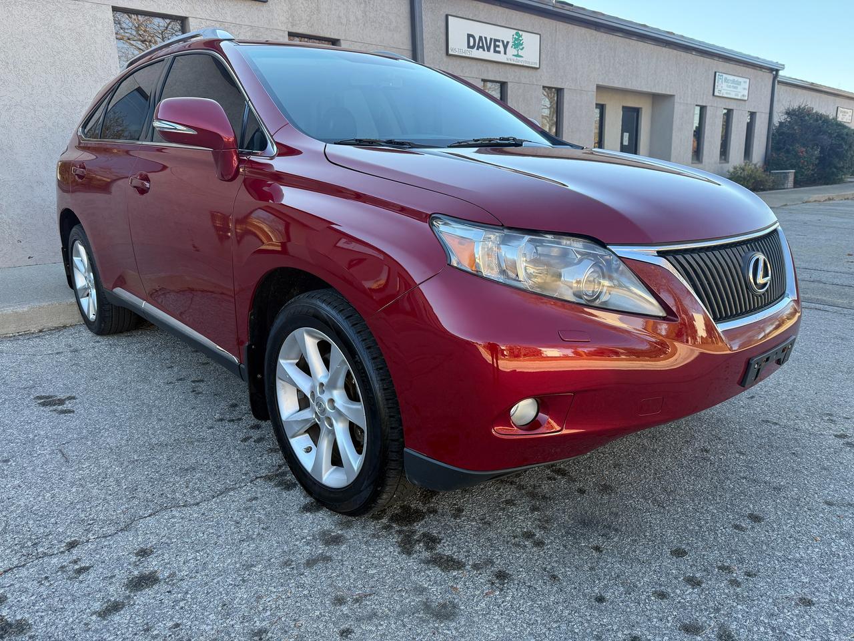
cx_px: 427
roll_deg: +2.4
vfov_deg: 56.8
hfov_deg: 71.6
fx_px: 592
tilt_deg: -14.2
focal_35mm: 24
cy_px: 320
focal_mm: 6.76
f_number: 1.78
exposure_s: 1/571
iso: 100
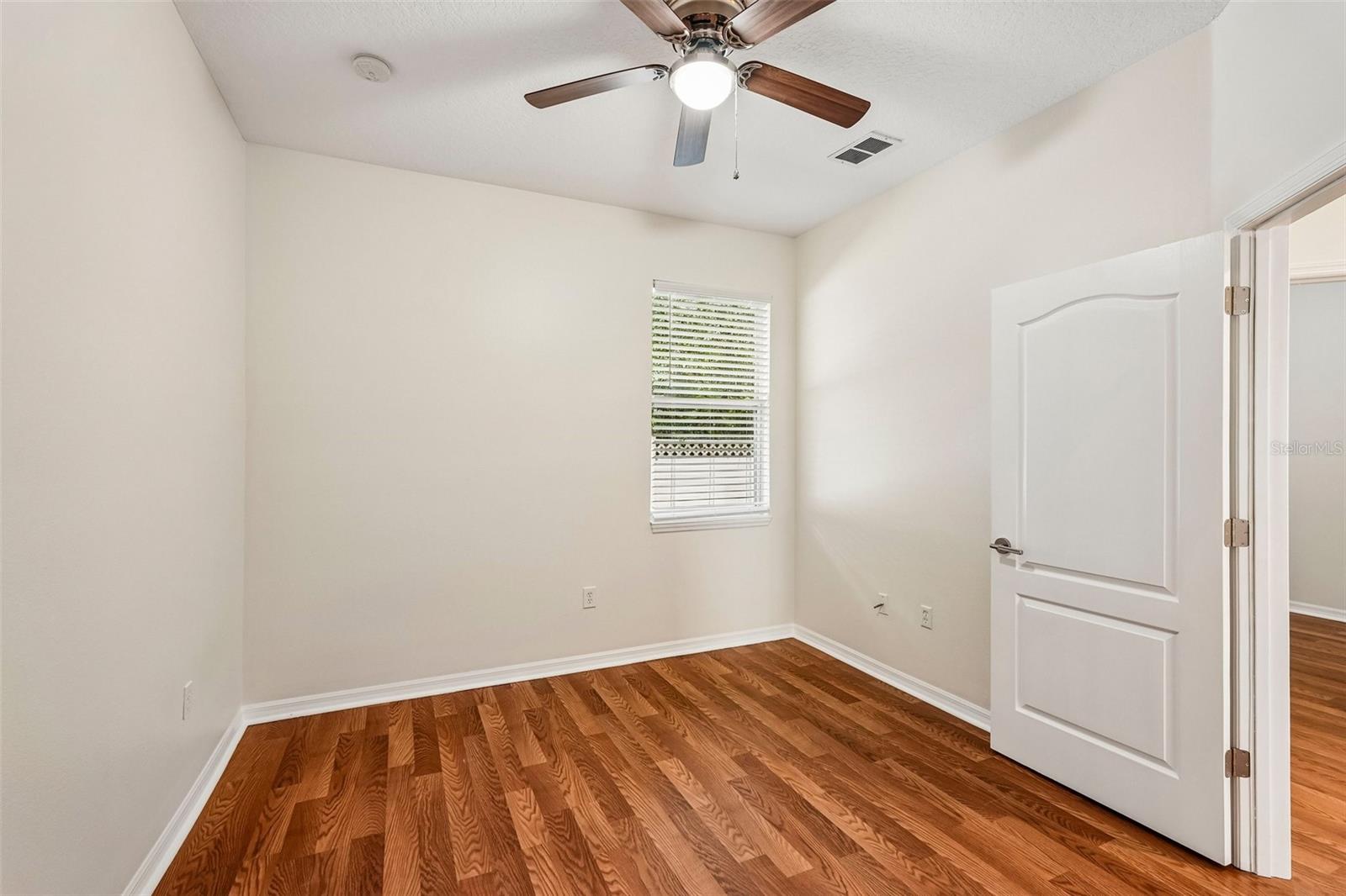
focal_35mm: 16
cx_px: 673
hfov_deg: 95.0
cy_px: 448
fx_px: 617
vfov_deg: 72.0
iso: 400
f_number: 8
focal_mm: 16.5
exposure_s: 1/8
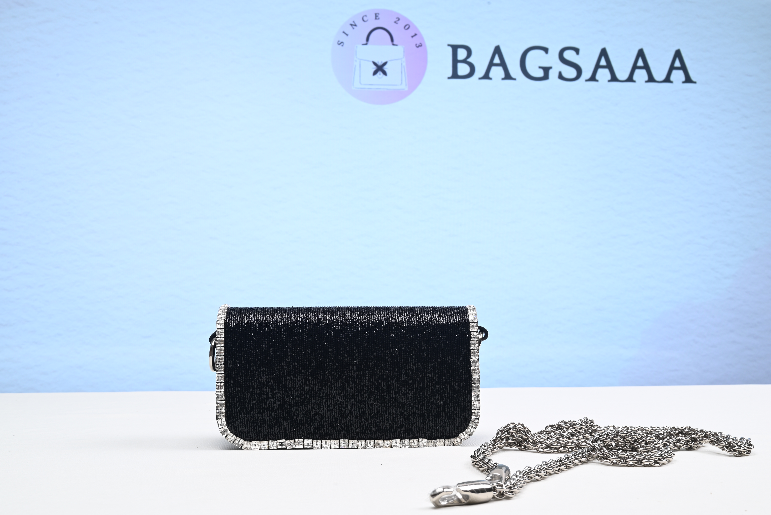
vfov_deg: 32.7
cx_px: 386
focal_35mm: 41
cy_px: 258
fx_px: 878
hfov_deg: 47.4
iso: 100
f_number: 16
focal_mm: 41
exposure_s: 1/2
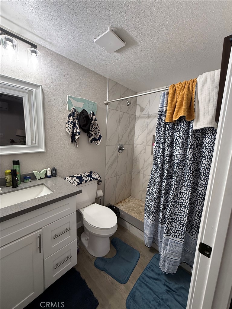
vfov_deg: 102.1
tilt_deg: -9.1
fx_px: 125
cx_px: 116
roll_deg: -2.2
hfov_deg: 85.7
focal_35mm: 14
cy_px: 154
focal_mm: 2.22
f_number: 2.2
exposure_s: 1/60
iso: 200
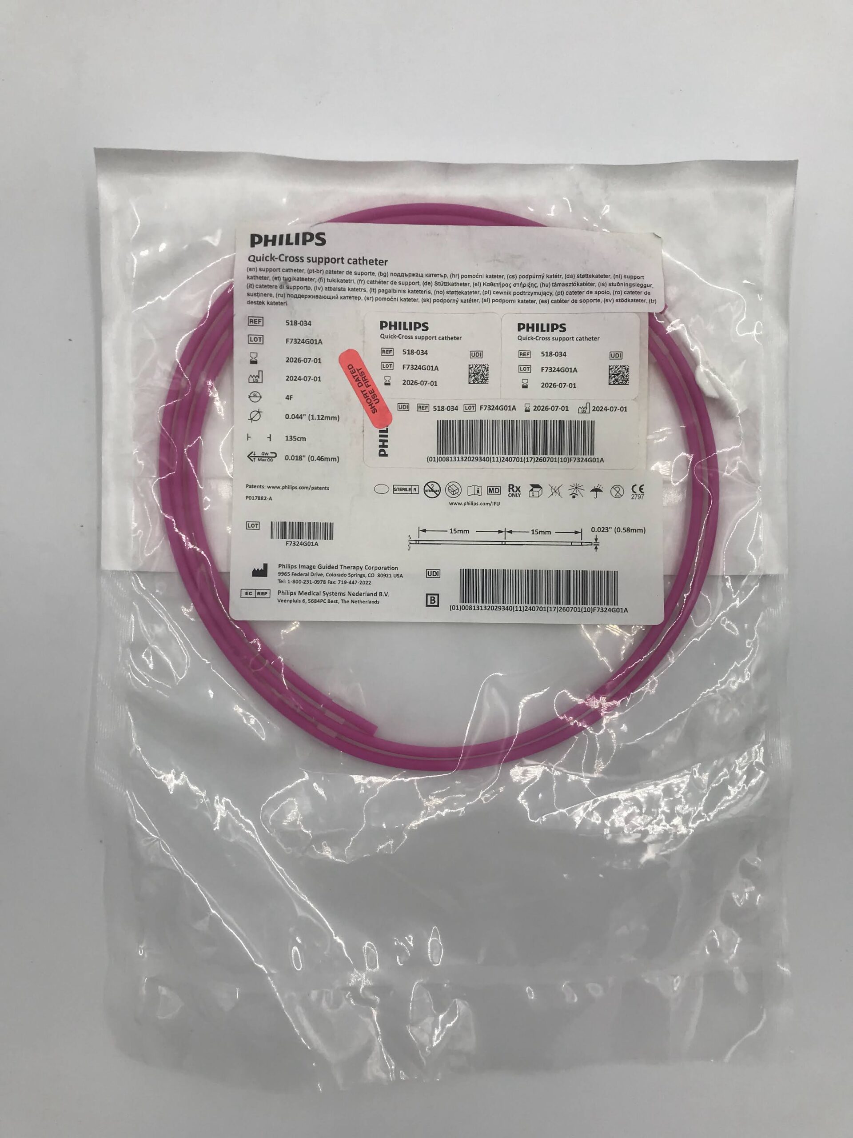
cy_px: 569
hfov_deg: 49.7
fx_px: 920
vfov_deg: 63.4
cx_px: 426
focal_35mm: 28
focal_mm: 3.99
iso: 20
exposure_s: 1/326
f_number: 1.8
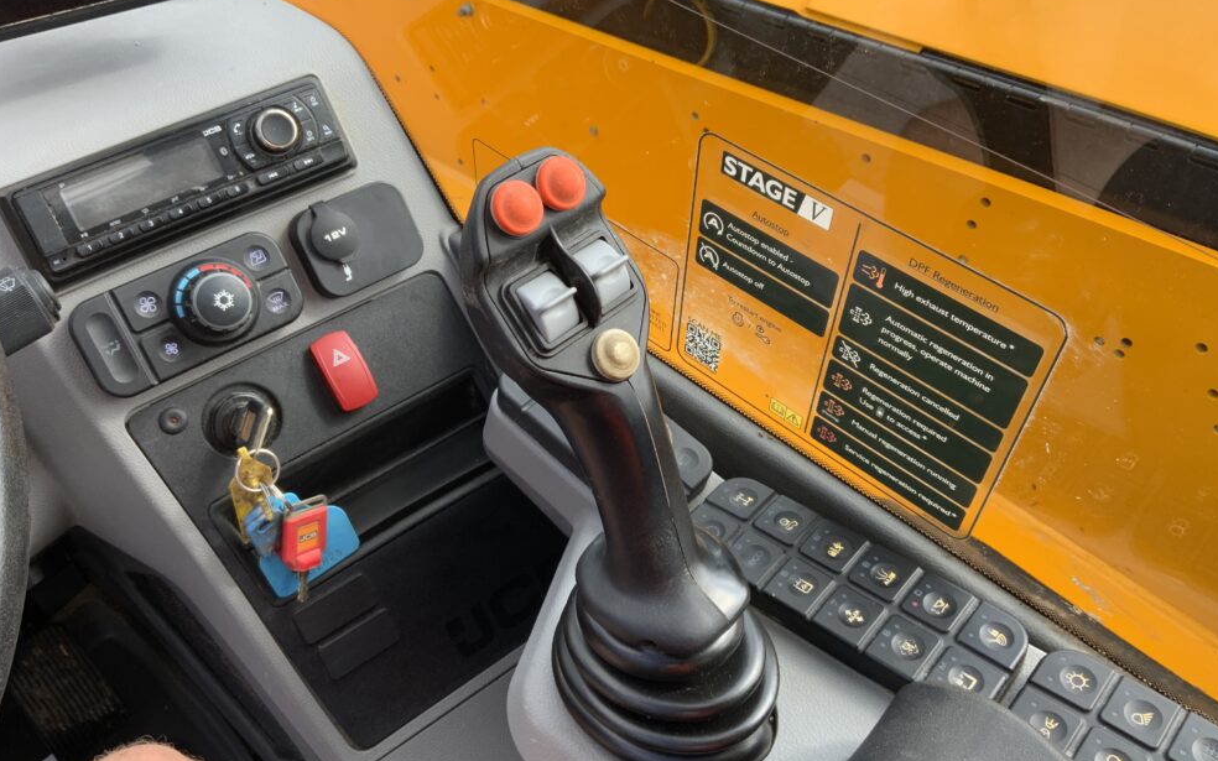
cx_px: 609
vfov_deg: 39.4
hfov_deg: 59.7
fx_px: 1062
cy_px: 377
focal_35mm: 32
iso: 16
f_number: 1.8
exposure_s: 1/197
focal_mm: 3
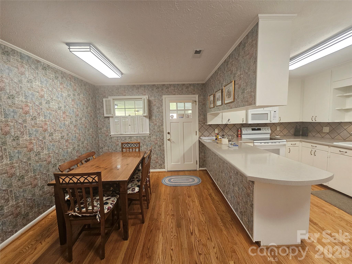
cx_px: 176
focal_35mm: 13
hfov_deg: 106.2
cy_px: 132
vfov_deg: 89.9
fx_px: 132
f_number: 2.2
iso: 125
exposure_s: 1/60
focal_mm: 2.2
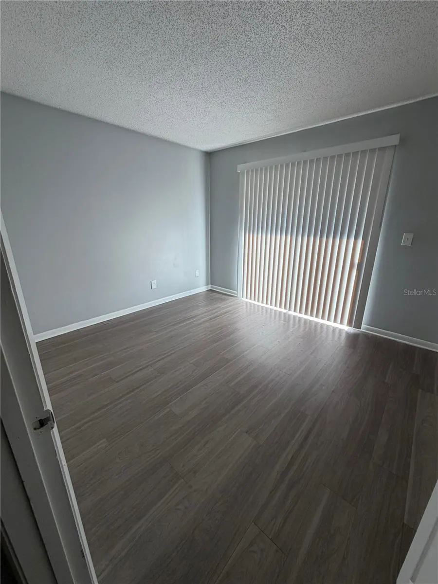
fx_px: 236
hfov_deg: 85.7
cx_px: 219
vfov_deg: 102.1
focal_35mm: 14
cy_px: 292
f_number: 2.2
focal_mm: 2.22
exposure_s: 1/121
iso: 100
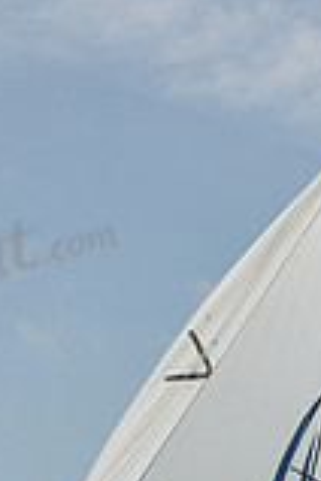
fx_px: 3410
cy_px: 675
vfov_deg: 7.9
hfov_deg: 5.4
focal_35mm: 255
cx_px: 274
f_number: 9
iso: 400
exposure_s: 1/1600
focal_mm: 70
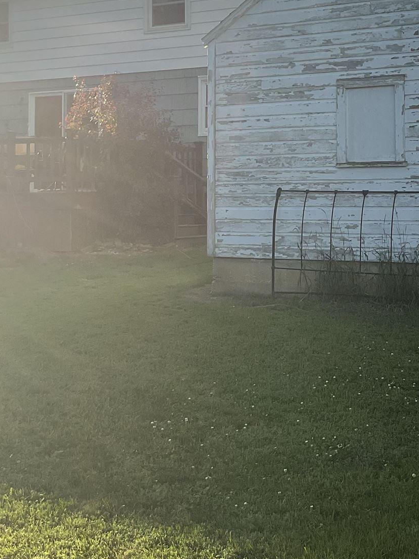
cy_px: 169
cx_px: 283
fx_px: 984
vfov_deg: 31.3
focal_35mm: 61
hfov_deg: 23.9
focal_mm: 3
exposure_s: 1/912
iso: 16
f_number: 1.8
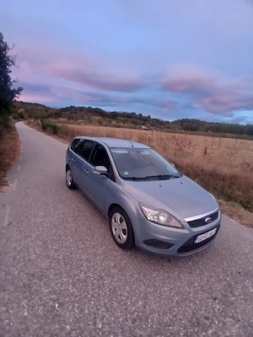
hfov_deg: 74.7
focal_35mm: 17
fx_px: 166
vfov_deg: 91.0
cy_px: 168
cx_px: 126
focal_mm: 1.4
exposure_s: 1/33.3
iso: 160
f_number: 2.2
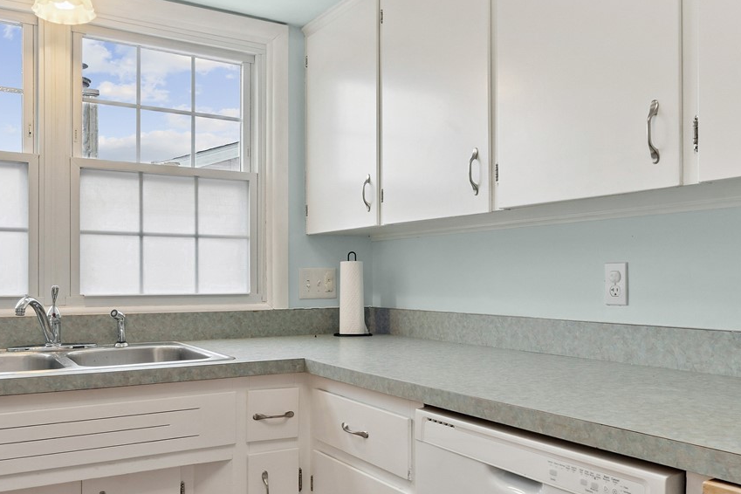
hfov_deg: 58.6
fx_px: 659
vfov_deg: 41.1
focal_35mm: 32
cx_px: 338
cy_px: 275
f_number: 10
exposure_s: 1/20
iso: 400
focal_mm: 16
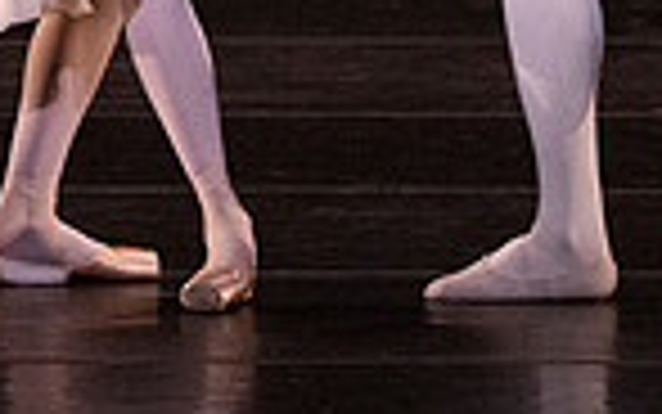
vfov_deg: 0.8
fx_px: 28318
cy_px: -367
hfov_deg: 1.3
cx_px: 95
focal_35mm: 1569
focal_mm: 391
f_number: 7.1
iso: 20000
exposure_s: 1/400
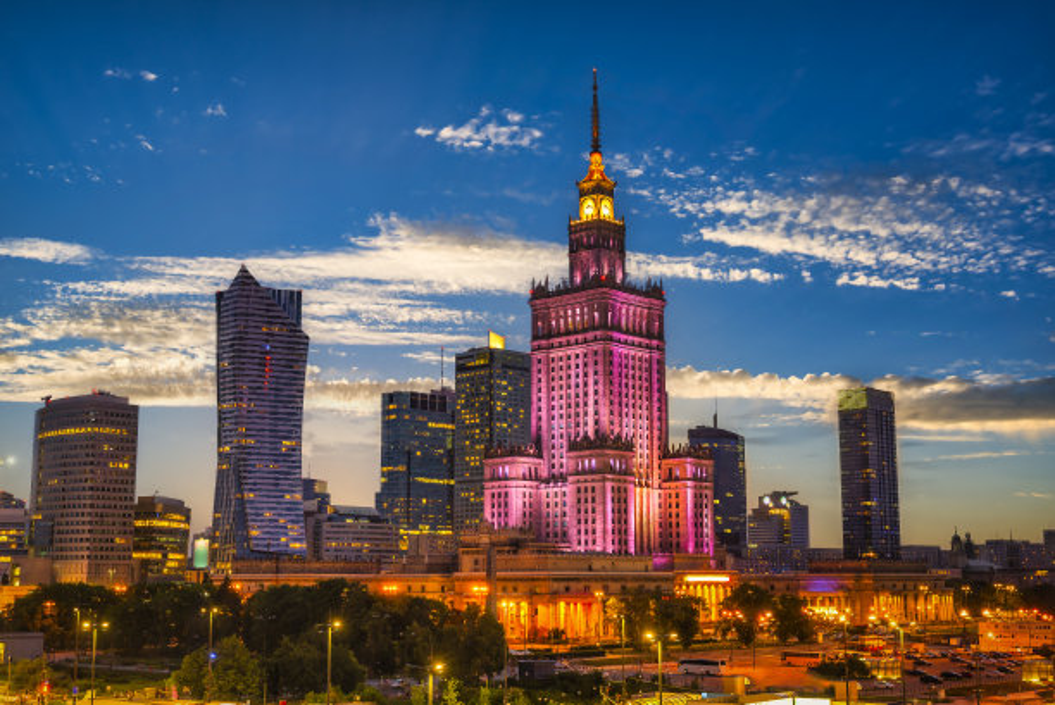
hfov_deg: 41.1
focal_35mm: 48
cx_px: 528
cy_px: 352
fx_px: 1408
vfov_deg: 28.1
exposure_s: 3
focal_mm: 48
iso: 250
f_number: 10
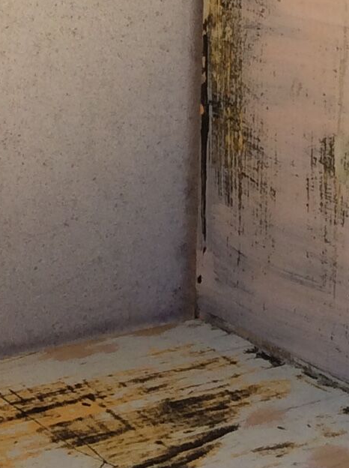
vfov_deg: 14.3
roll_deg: -1.0
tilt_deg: -5.6
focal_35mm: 133
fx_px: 1793
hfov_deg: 11.0
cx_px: -15
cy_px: -116
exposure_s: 1/602
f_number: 2.4
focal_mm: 3.3
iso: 32
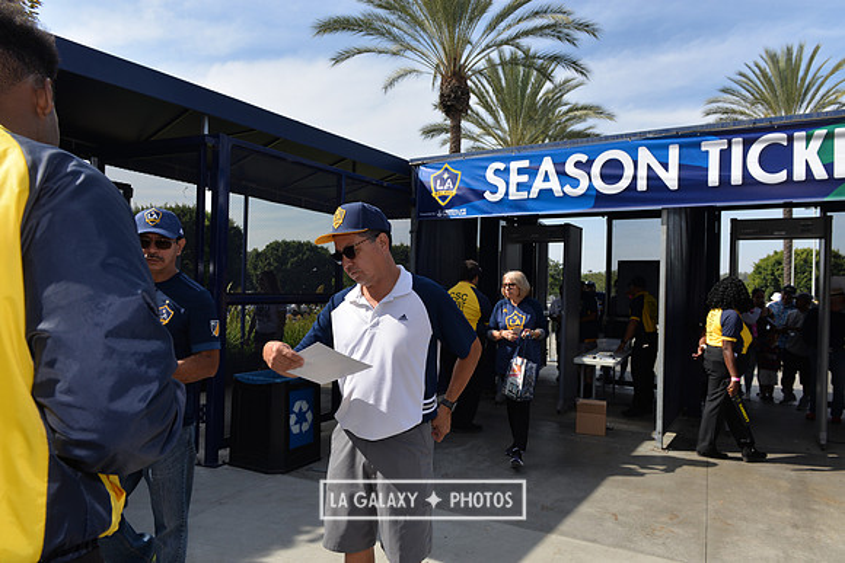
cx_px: 422
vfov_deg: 53.2
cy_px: 282
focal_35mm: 24
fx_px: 563
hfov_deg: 73.7
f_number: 7.1
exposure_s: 1/400
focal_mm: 24
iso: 100
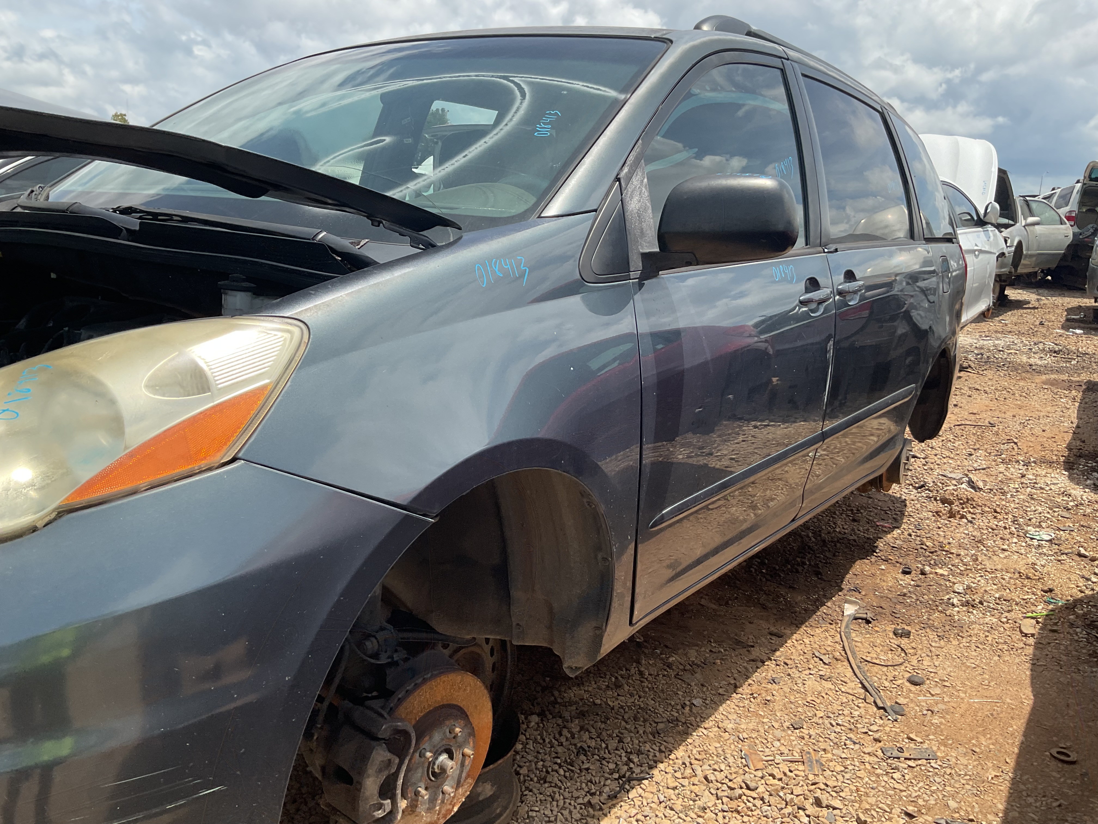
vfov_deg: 48.2
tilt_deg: -12.3
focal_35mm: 29
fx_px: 920
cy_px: 412
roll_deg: +0.8
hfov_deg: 61.7
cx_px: 549
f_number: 1.8
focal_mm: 3
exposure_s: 1/1377
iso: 16
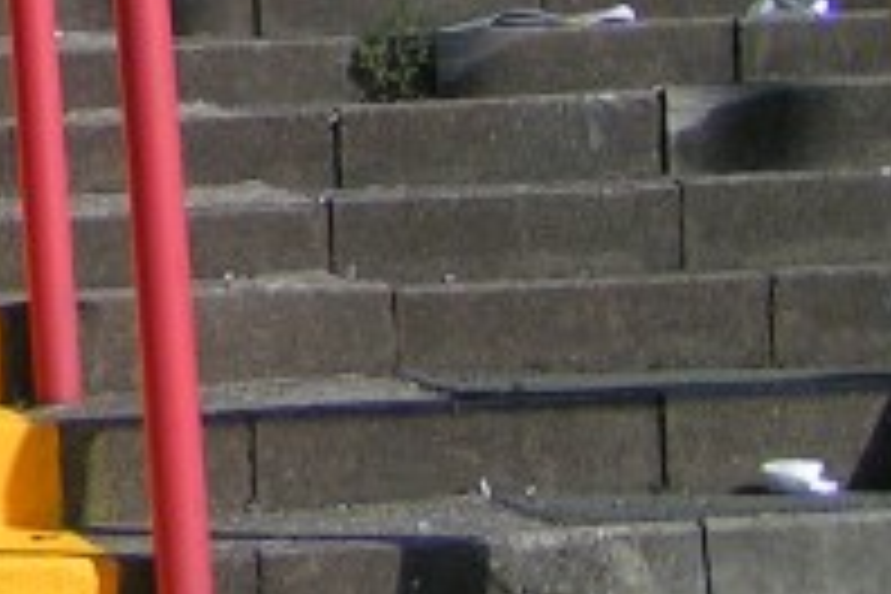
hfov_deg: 11.7
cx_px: -828
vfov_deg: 8.3
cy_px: -382
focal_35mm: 160
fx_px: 3960
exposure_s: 1/1000
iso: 50
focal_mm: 5.8
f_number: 4
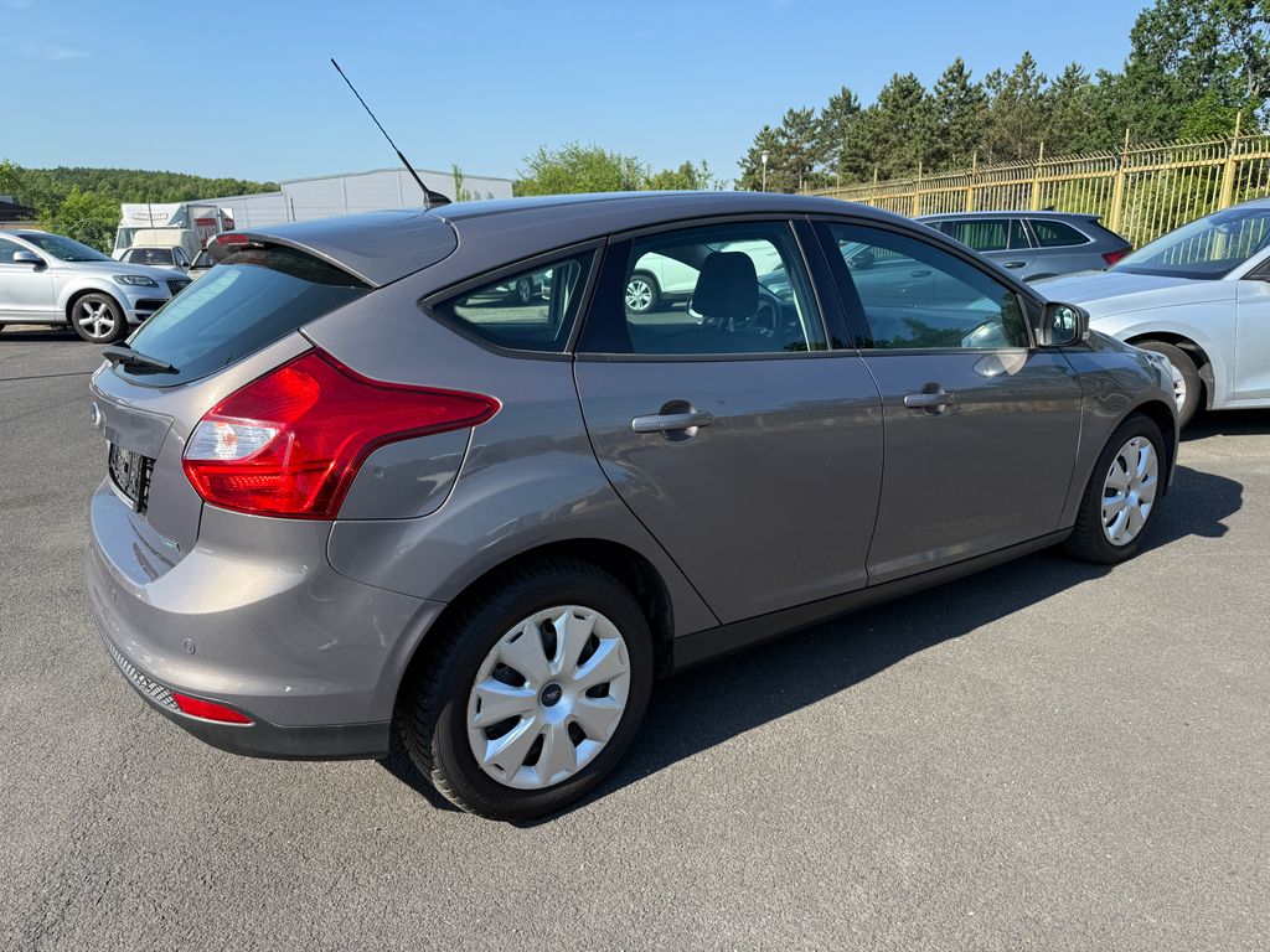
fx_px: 881
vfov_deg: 56.8
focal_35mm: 24
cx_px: 635
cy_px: 476
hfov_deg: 71.6
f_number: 1.78
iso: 80
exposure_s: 1/2000
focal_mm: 6.76
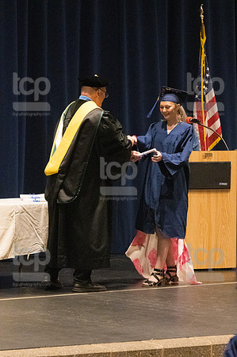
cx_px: 118
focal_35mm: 202
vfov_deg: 10.2
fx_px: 1999
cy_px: 178
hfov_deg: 6.8
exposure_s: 1/250
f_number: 4.5
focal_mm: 135
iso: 8000
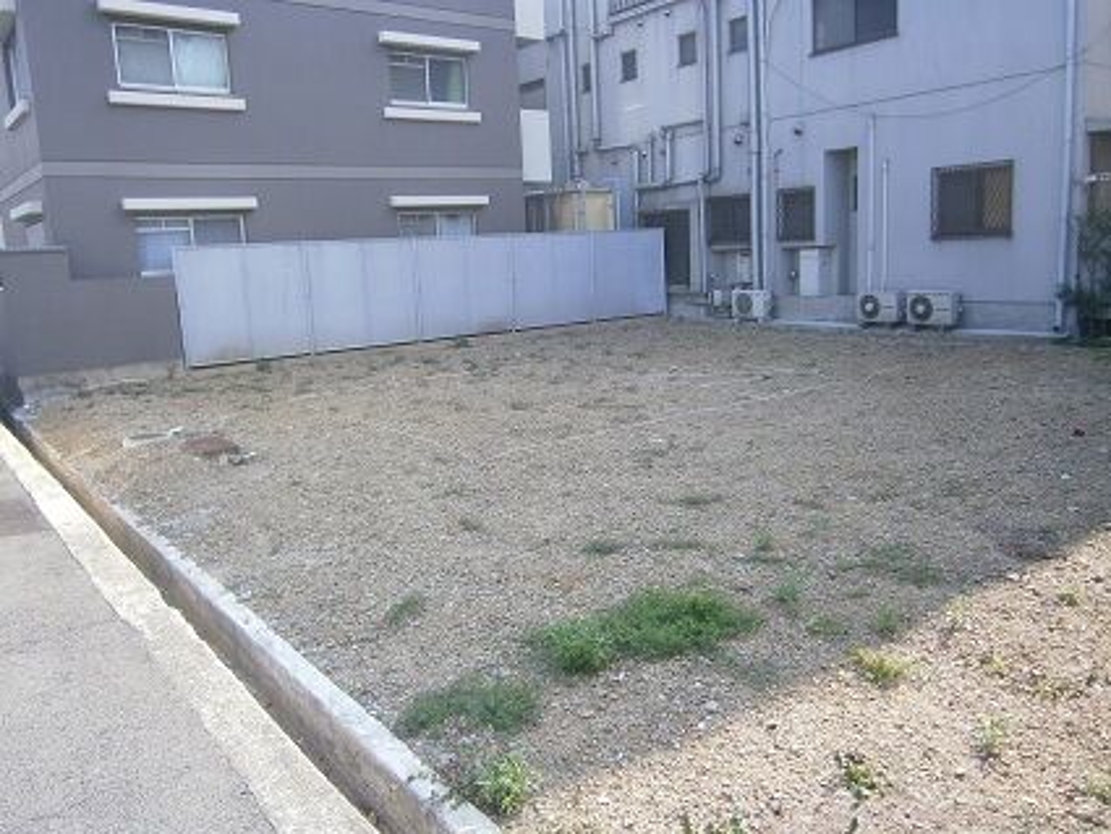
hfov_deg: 67.3
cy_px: 417
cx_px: 556
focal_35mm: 26
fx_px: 835
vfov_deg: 53.1
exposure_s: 1/250
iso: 80
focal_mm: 4.7
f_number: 2.8
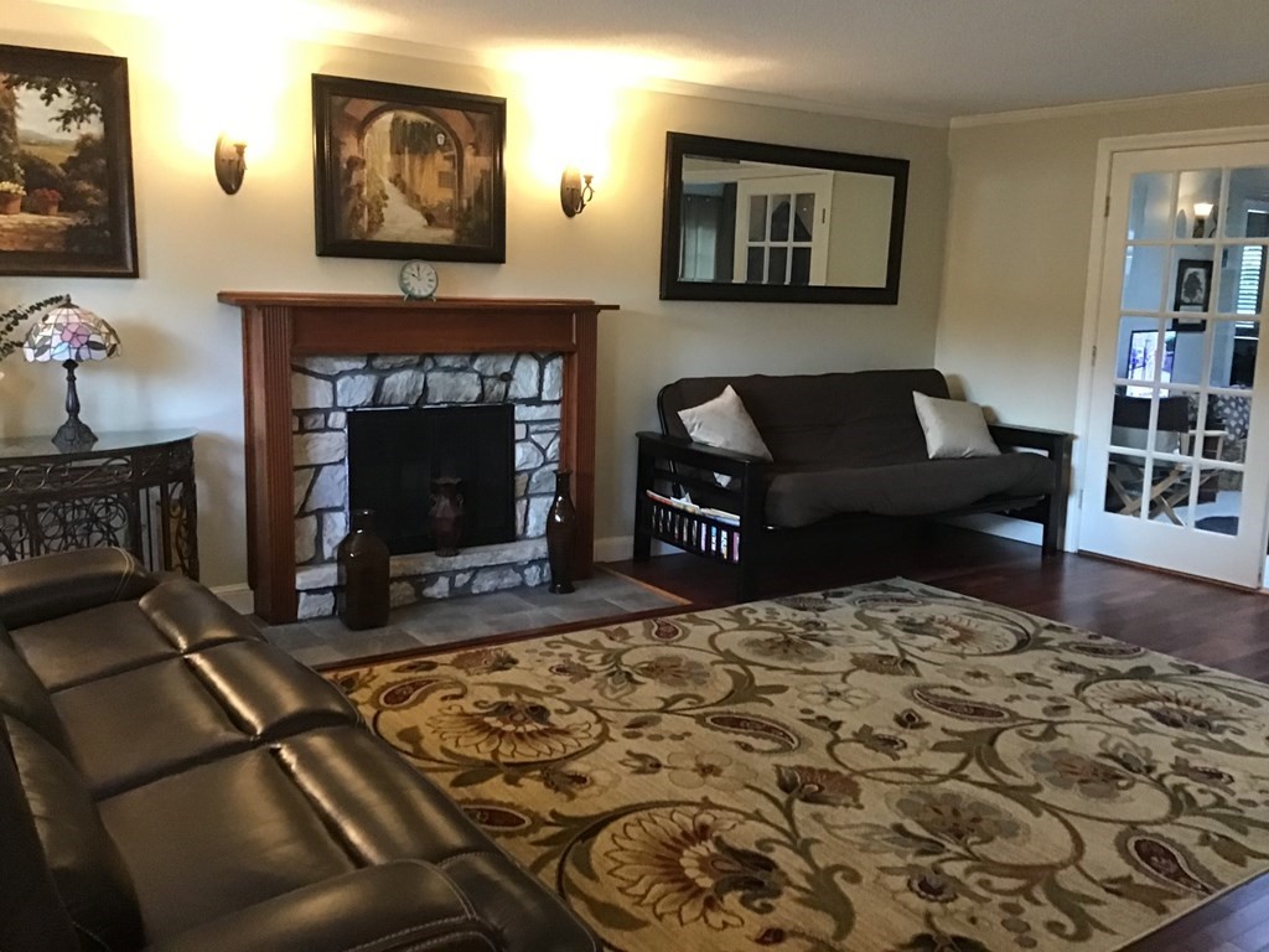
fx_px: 1136
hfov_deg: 58.4
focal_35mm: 31
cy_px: 476
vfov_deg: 45.4
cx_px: 634
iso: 200
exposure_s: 1/15
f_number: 2.4
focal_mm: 3.3
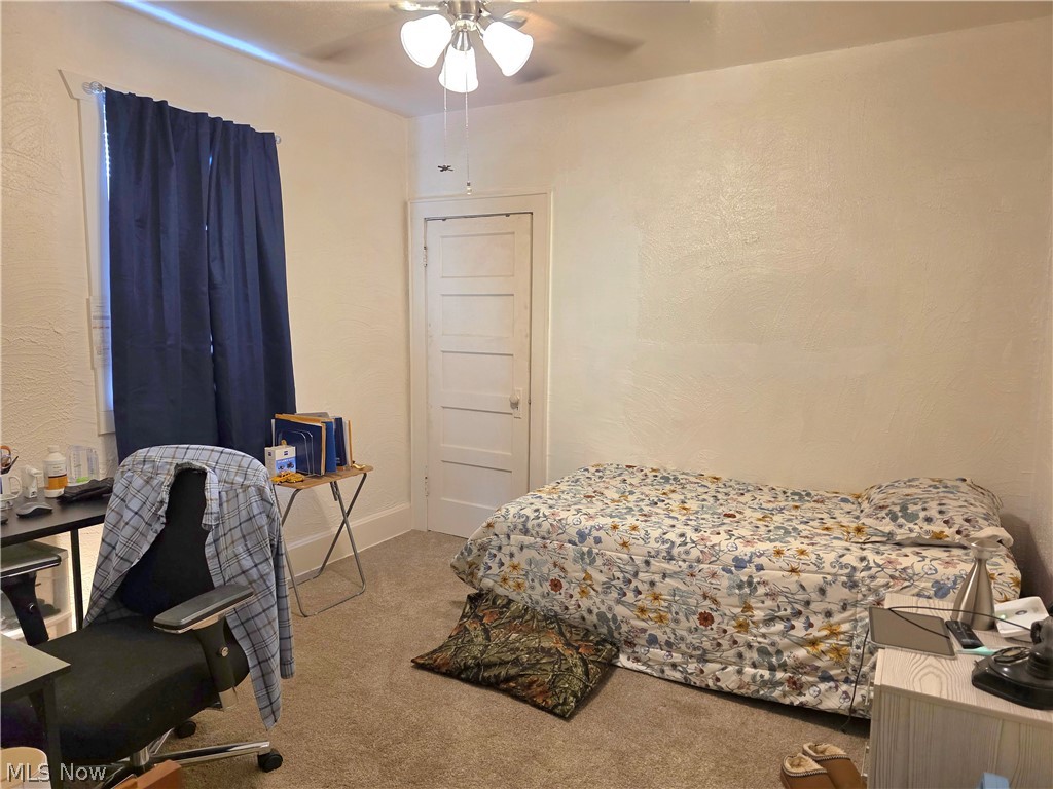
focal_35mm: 23
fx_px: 700
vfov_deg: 58.9
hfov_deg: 73.9
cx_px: 526
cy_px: 394
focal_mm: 6.3
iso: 400
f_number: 1.7
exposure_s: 1/120
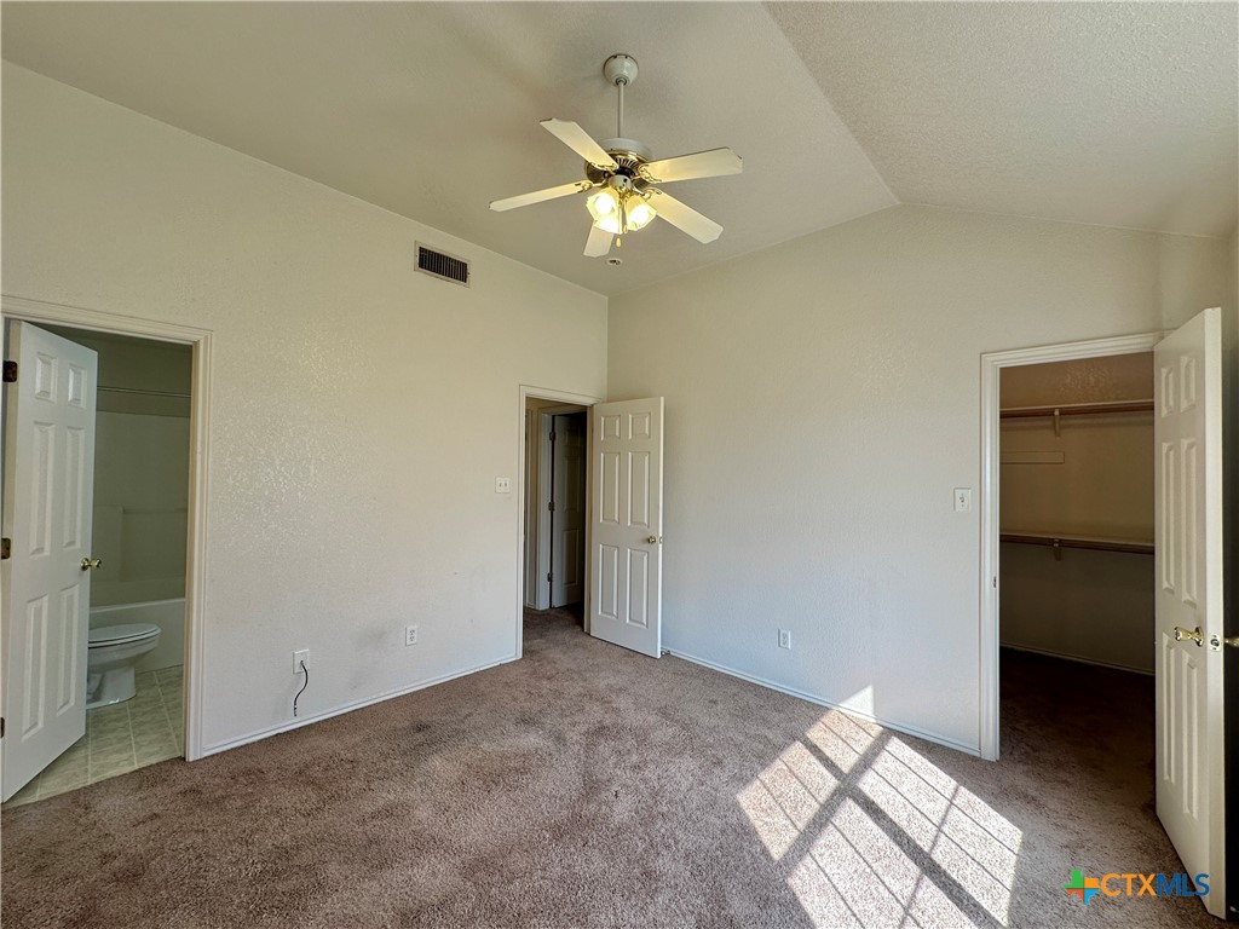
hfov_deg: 102.1
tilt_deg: +0.9
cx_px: 620
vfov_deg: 85.7
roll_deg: -1.2
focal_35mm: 14
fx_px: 501
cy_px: 464
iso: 64
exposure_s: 1/120
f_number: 2.2
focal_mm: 2.22
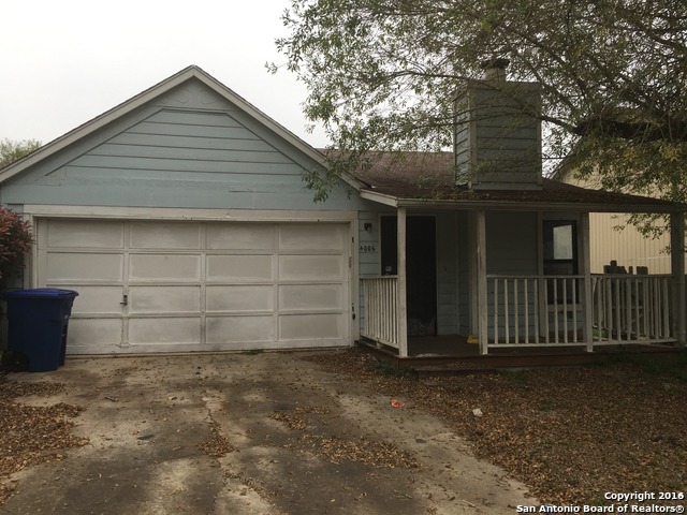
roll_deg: +0.4
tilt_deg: +2.0
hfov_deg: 61.7
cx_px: 344
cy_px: 258
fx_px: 576
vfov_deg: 48.2
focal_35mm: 29
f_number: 2.2
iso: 25
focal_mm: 4.15
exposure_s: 1/587
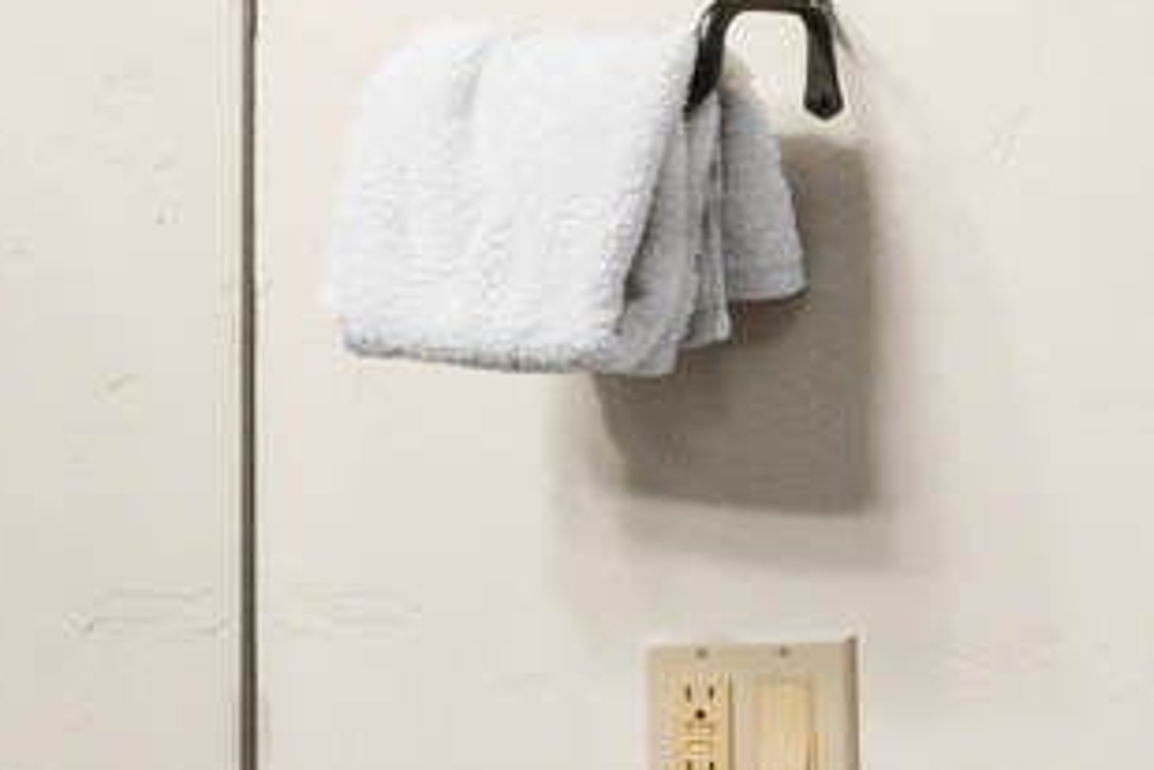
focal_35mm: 106
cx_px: 3529
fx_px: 3398
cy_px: 409
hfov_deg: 11.1
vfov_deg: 12.9
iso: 400
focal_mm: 16
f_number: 7.1
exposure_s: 1/25
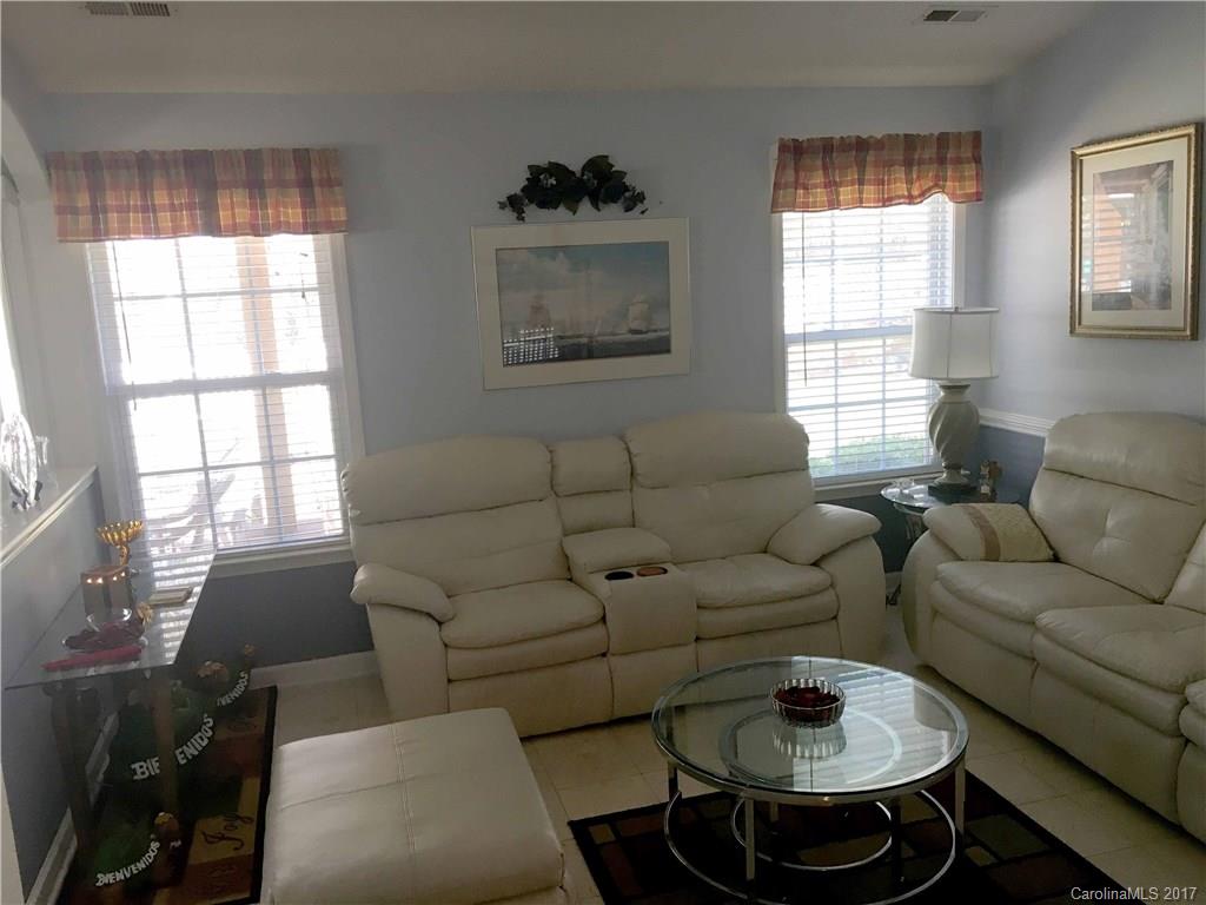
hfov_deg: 61.7
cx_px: 603
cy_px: 452
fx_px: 1010
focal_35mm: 29
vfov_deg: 48.2
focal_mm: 4.15
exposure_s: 1/30
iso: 32
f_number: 2.2
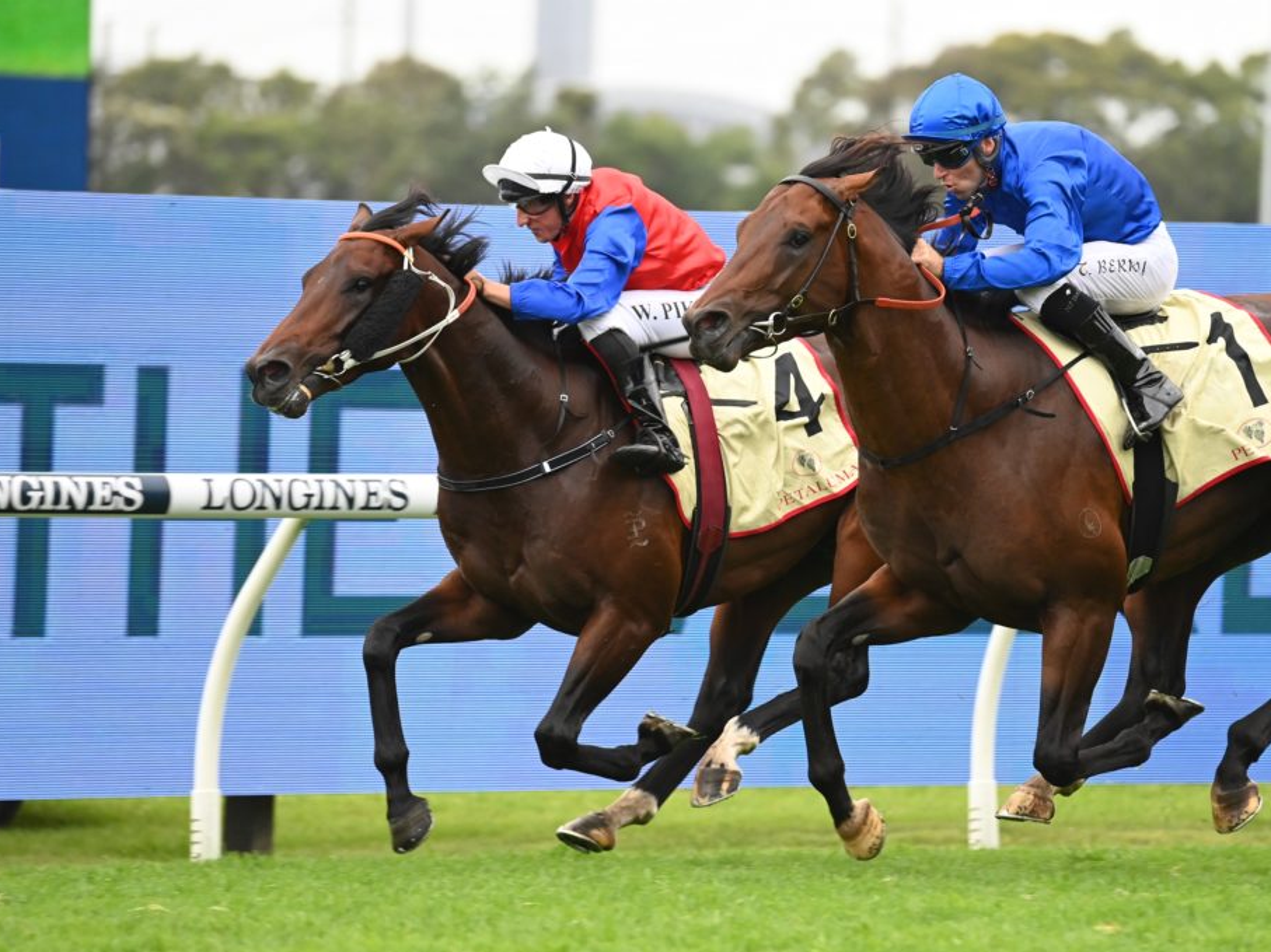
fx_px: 14354
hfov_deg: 5.1
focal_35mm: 391
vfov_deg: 3.8
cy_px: 477
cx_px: 710
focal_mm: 360
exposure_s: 1/1000
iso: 3200
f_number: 5.6
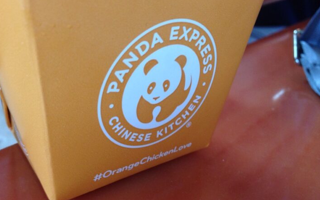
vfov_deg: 33.6
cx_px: 156
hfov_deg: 51.5
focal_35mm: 38
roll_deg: -6.4
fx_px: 331
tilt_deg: -26.2
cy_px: 92
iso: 125
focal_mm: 4.12
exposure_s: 1/20
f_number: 2.4
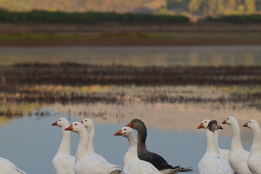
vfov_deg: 4.3
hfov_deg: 6.5
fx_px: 2305
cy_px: 153
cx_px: 134
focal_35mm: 318
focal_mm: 102
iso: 100
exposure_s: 1/400
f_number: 2.8
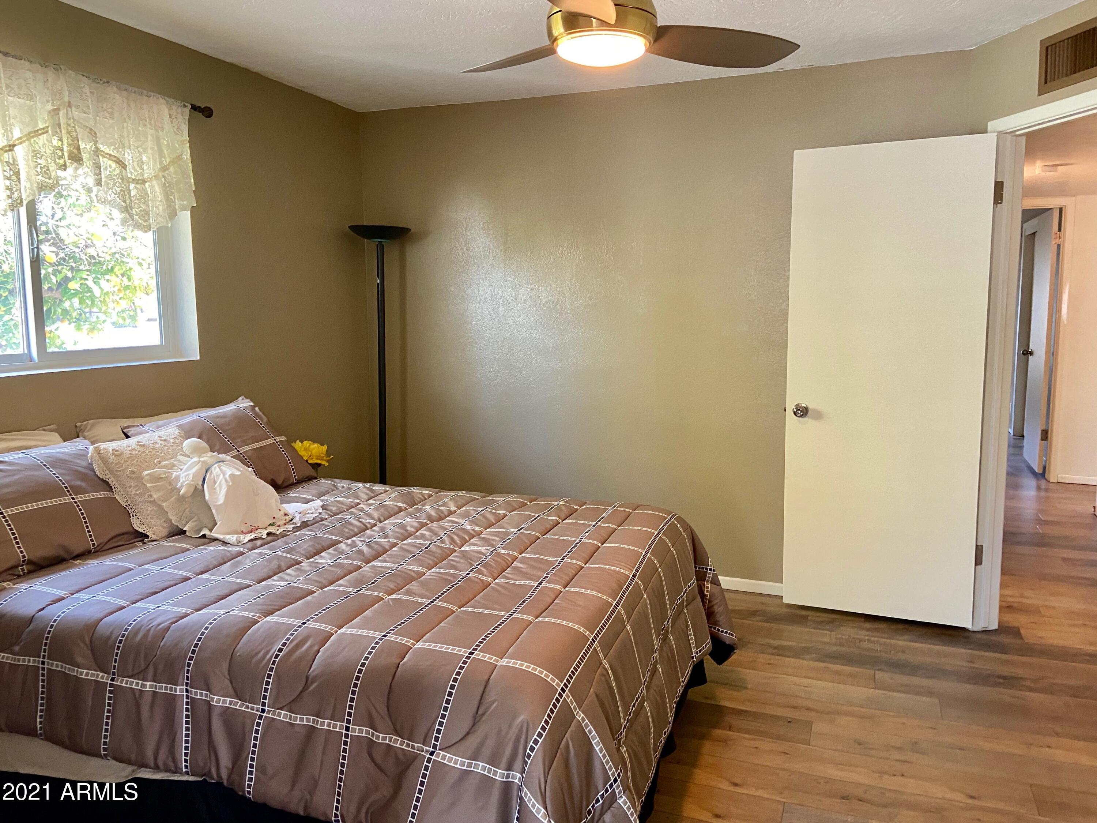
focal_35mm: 26
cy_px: 412
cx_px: 548
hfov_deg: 67.3
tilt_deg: -7.3
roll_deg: +0.0
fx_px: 824
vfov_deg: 53.1
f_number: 1.8
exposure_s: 1/60
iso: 320
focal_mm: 4.25
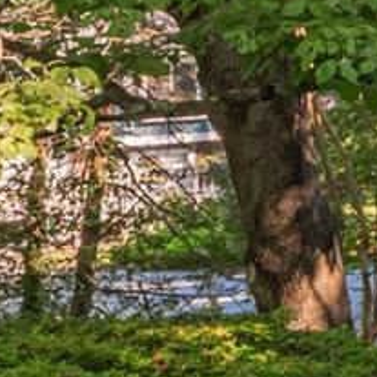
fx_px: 1454
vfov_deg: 14.5
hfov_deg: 8.5
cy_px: 4
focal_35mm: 118
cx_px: 1450
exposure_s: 1/250
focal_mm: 14
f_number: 8
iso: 320
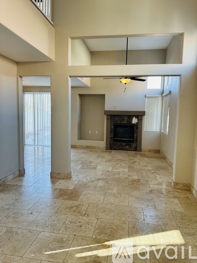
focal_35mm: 24
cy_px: 132
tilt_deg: -4.7
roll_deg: -2.8
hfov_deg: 56.8
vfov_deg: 71.6
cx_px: 98
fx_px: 182
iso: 125
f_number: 1.78
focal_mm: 6.86
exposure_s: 1/120
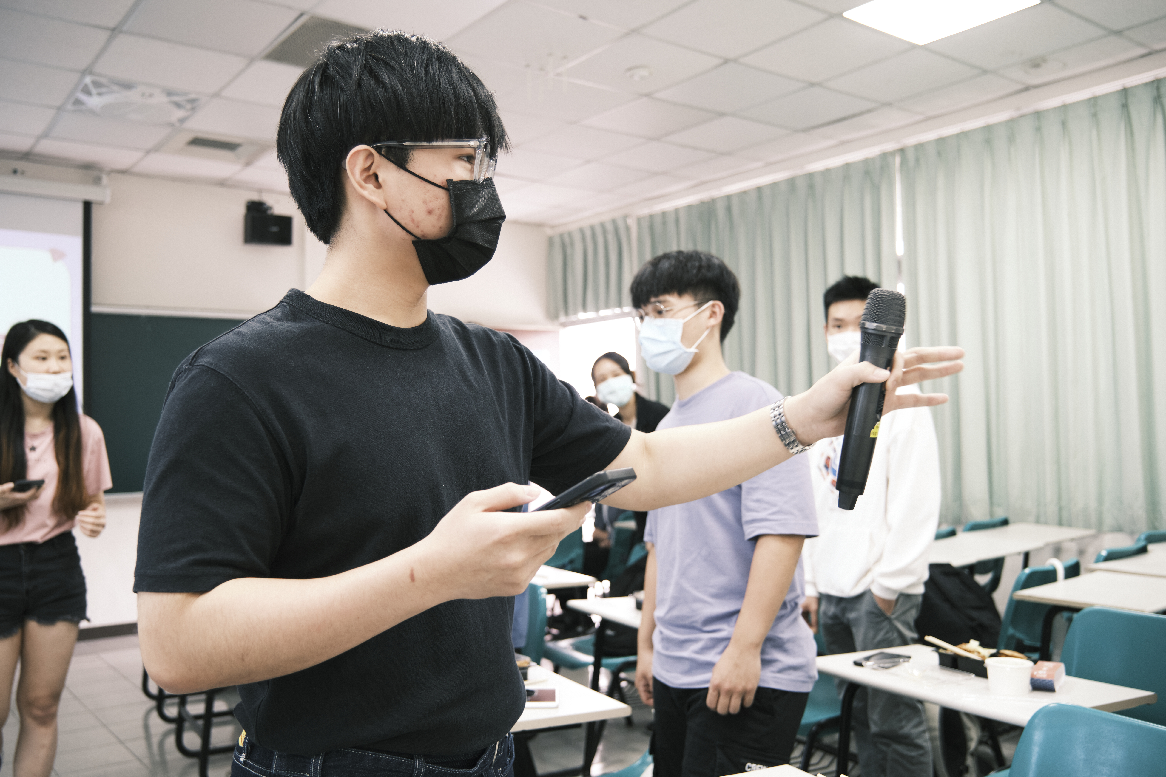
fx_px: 972
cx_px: 583
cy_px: 388
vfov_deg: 43.6
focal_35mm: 30
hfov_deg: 61.9
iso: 640
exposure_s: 1/58
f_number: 2.8
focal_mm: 20
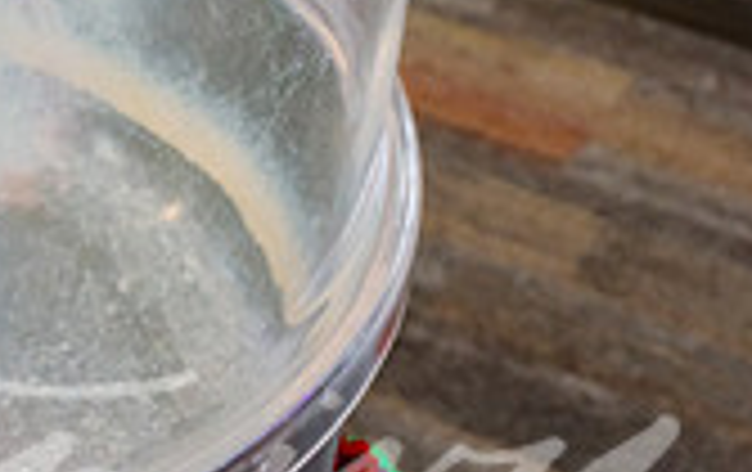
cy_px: -25
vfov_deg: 12.2
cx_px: -342
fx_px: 2176
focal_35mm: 106
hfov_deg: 17.8
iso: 1250
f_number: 8
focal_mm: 30
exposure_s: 1/200
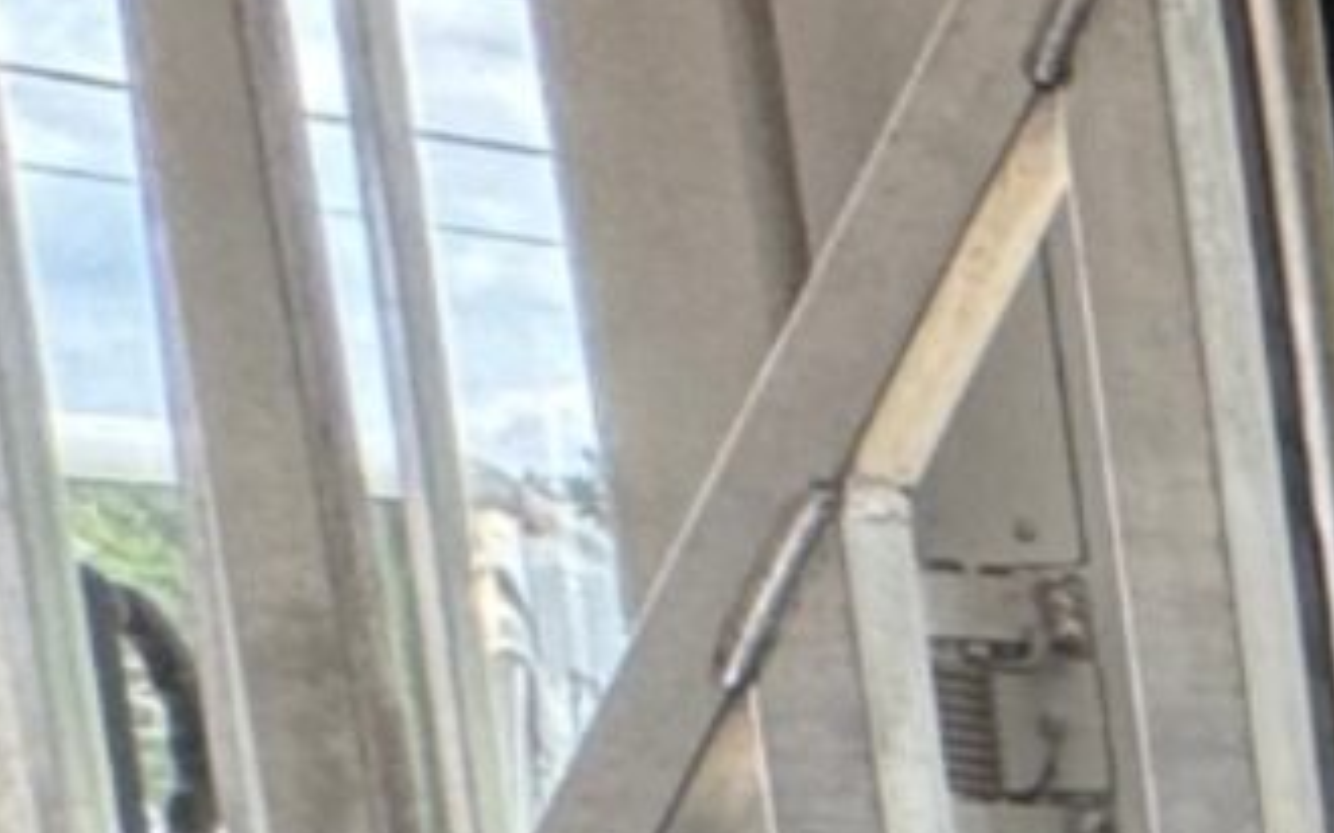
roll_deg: -0.6
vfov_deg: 10.6
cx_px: 4883
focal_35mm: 115
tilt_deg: -8.1
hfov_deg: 9.1
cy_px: 1573
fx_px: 4179
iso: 64
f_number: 2.2
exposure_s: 1/99
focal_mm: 2.22
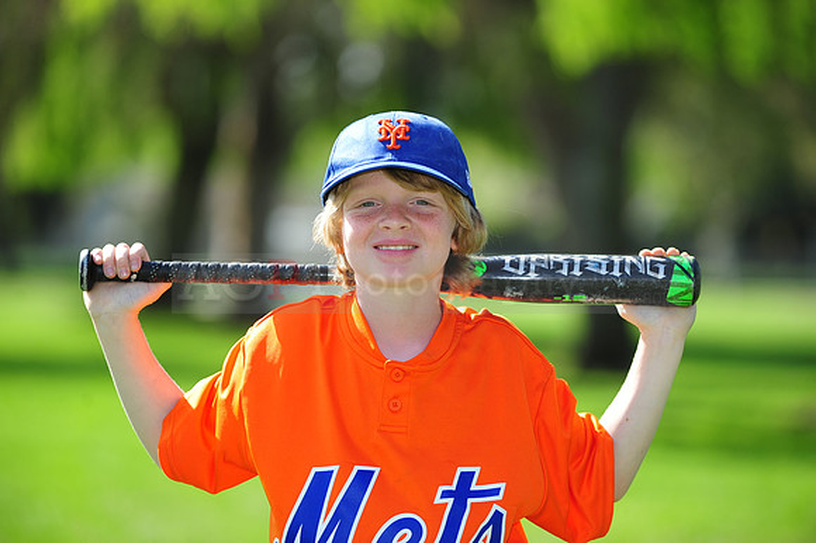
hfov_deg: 10.3
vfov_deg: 6.9
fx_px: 4531
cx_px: 408
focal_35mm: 200
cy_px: 272
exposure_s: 1/640
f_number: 4.5
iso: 200
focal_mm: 200
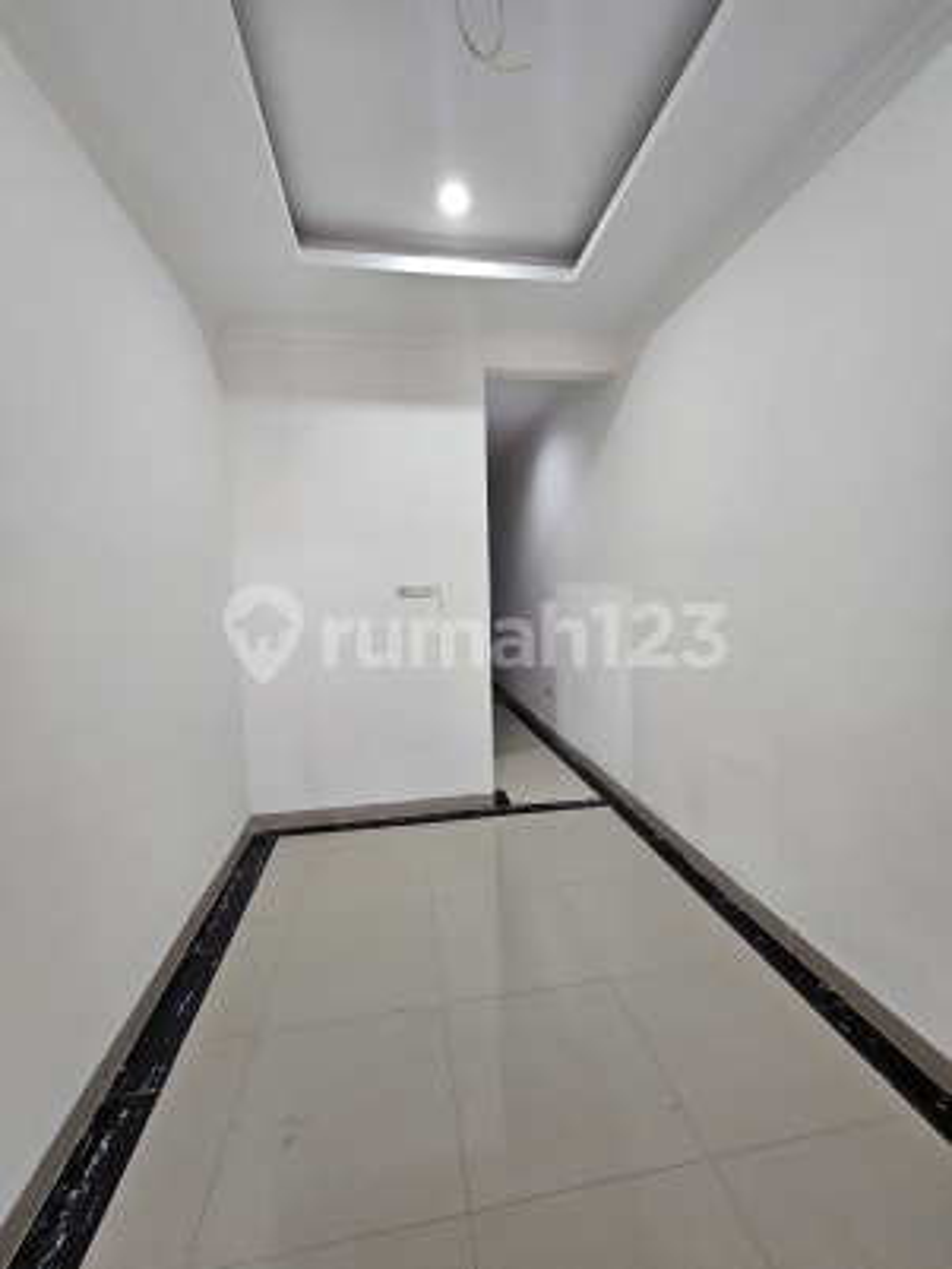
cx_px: 476
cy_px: 634
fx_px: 476
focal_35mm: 13
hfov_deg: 89.9
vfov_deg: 106.2
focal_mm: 2.2
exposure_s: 1/50
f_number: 2.2
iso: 250
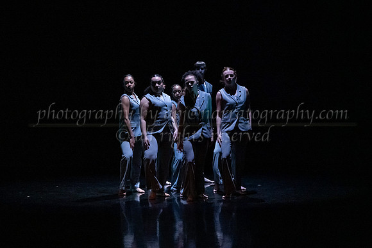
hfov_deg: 25.2
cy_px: 116
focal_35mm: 80
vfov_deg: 17.0
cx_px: 179
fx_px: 831
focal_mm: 68
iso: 6400
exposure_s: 1/400
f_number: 4
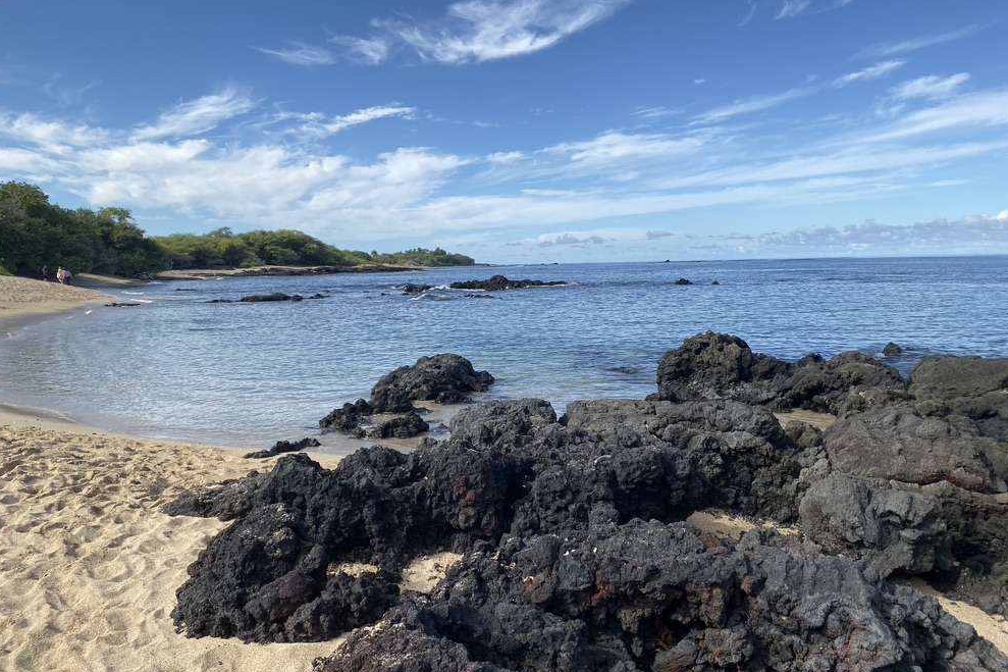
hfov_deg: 65.5
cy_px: 357
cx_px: 499
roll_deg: +0.5
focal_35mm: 28
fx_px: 784
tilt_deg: -4.4
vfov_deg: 46.4
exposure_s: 1/2364
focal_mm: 4.25
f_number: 1.8
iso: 32
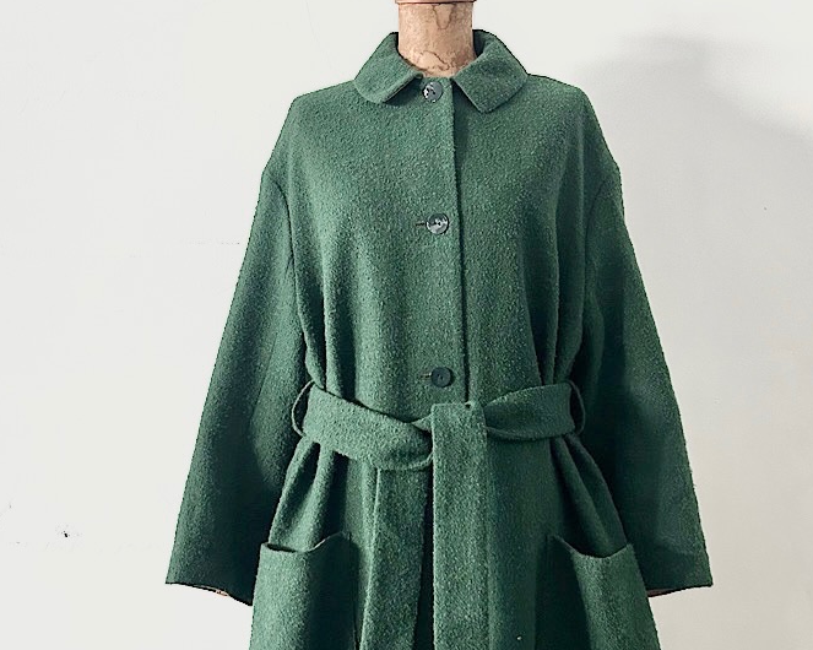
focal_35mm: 49
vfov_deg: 30.8
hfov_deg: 38.1
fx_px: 1179
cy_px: 385
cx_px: 418
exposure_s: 1/60
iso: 200
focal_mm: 5.7
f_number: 1.5
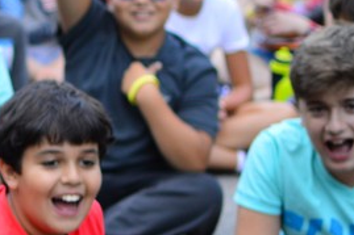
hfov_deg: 9.9
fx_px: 1964
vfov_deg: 6.9
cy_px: 179
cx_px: -195
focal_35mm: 200
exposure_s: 1/320
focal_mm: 35
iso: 180
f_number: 1.8
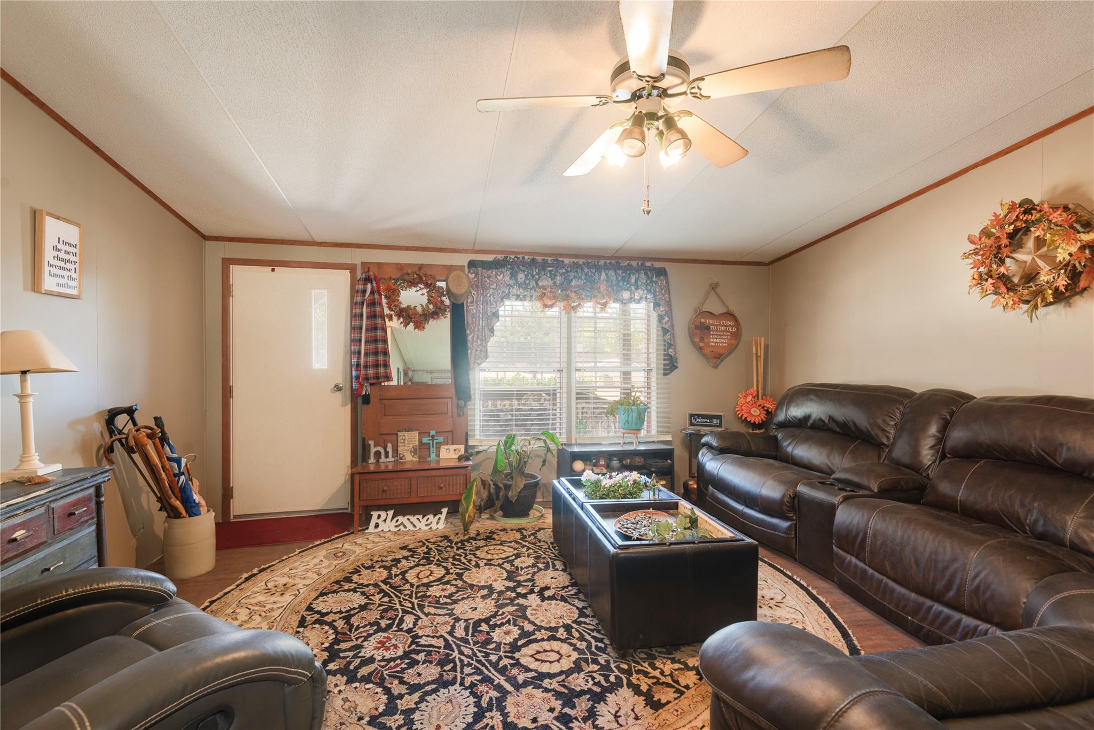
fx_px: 486
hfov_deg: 96.7
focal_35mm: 16
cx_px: 547
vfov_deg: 73.8
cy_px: 365
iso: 100
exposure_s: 1.3
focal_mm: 16
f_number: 7.1
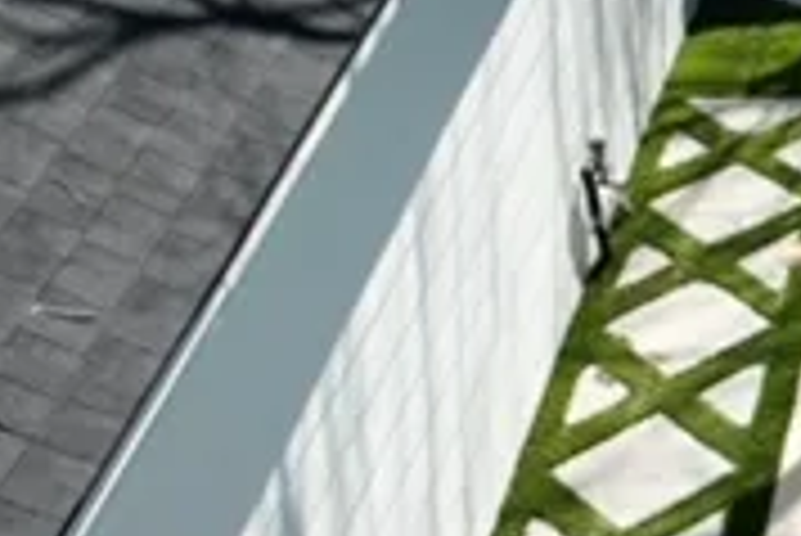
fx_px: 1759
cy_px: 874
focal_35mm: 79
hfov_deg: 21.3
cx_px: 1220
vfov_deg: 15.5
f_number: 2.8
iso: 110
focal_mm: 8.38
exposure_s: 1/400
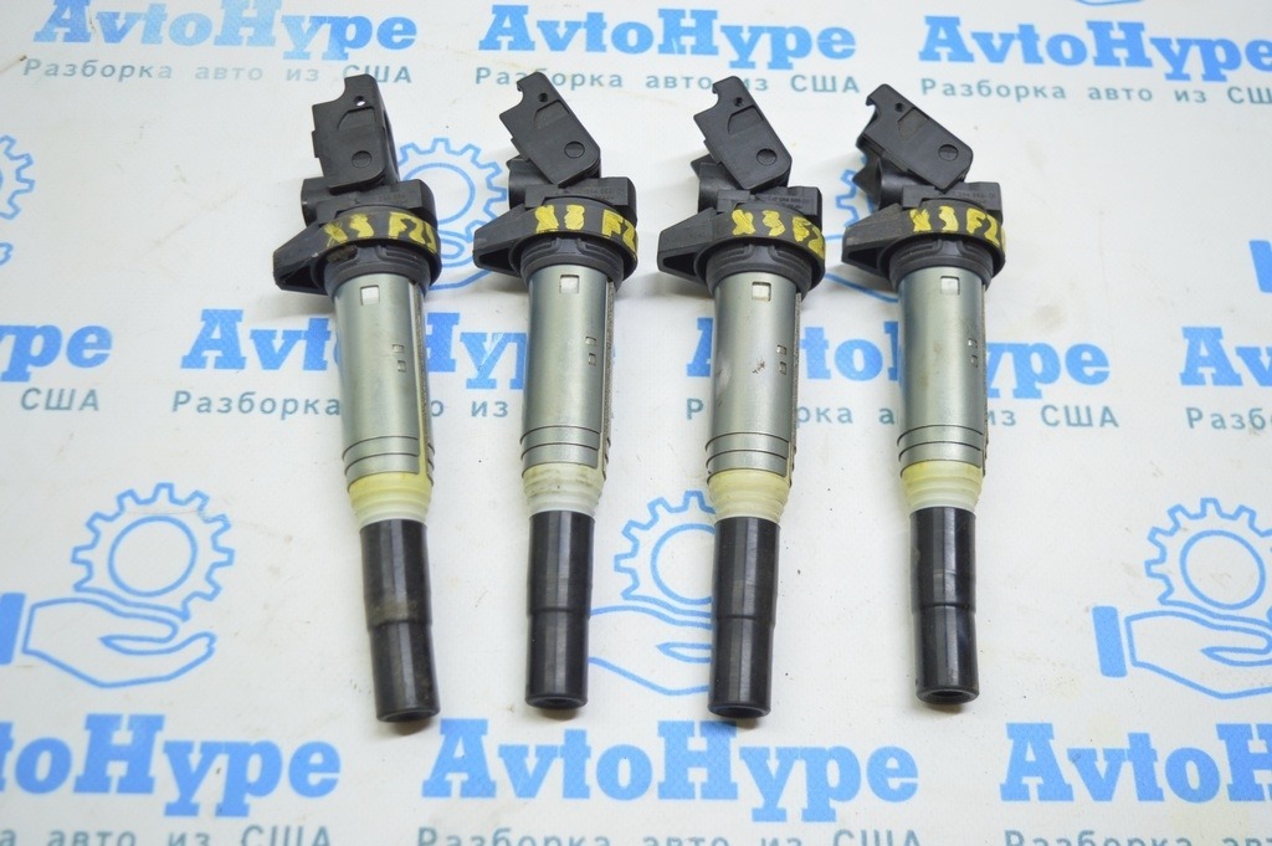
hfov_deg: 48.0
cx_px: 636
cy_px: 423
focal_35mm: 40
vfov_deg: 33.0
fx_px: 1430
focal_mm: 27
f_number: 4
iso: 400
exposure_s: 1/40
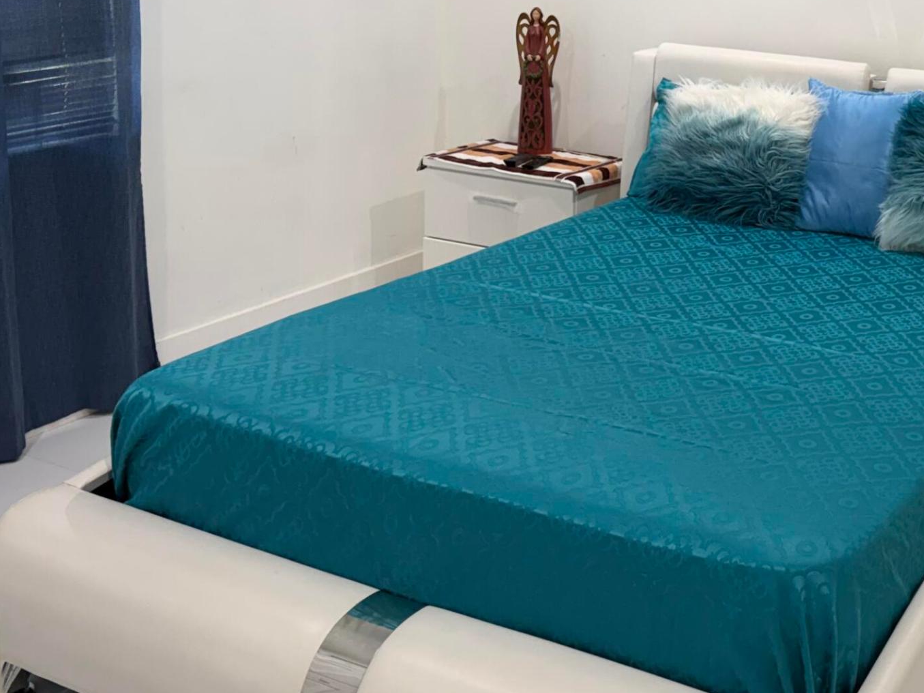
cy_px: 171
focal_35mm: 51
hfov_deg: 36.3
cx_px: 729
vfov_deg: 28.1
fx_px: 1361
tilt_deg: -12.7
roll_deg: -3.1
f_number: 1.78
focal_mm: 6.76
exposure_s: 1/60
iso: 100
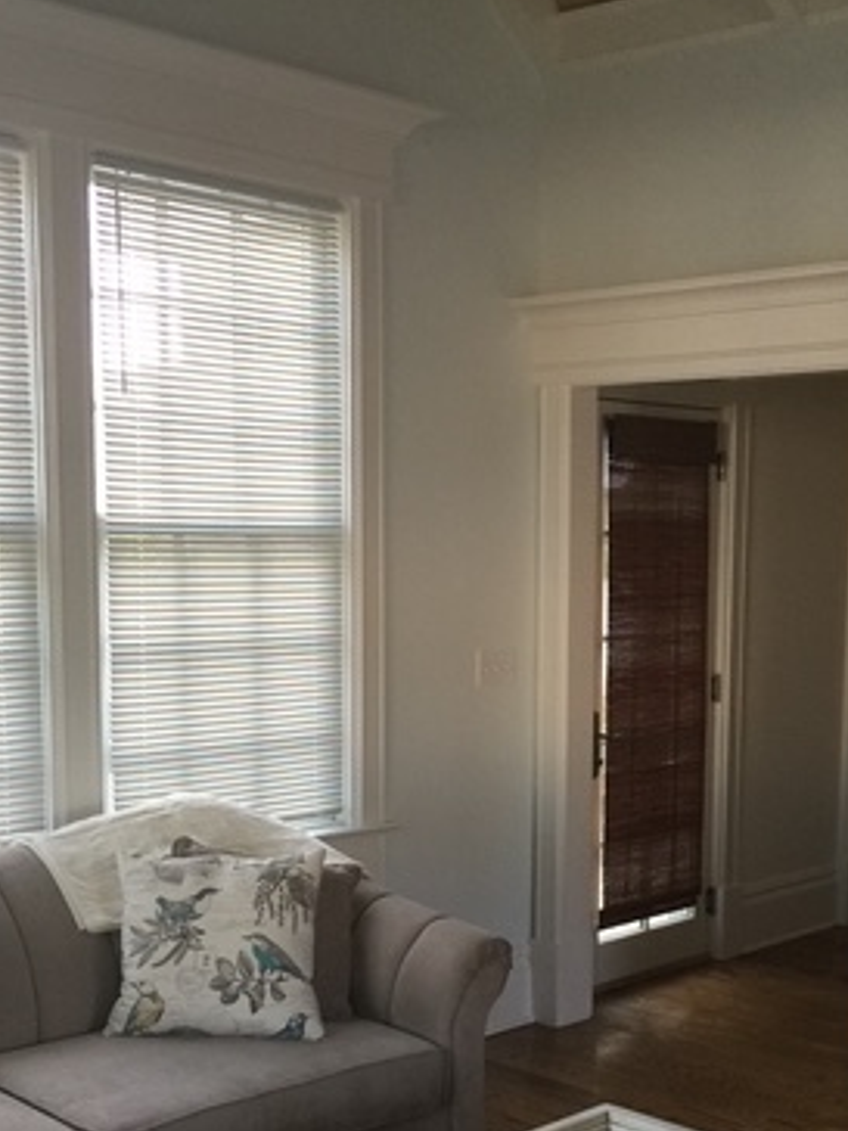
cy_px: 795
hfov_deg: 28.3
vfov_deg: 36.9
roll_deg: -1.0
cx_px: 584
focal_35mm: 51
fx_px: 1666
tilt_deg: -6.6
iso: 50
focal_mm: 4.15
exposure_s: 1/30
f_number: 2.2
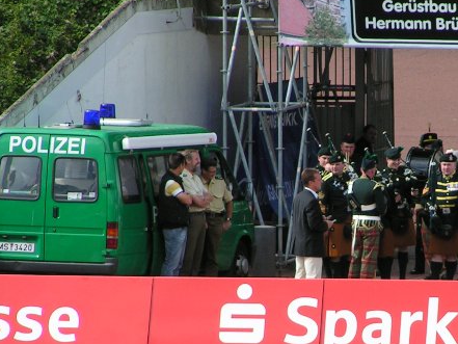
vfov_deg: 2.2
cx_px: 359
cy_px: 180
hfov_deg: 2.9
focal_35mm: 689
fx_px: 9119
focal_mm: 58
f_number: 4.5
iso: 50
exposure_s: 1/400
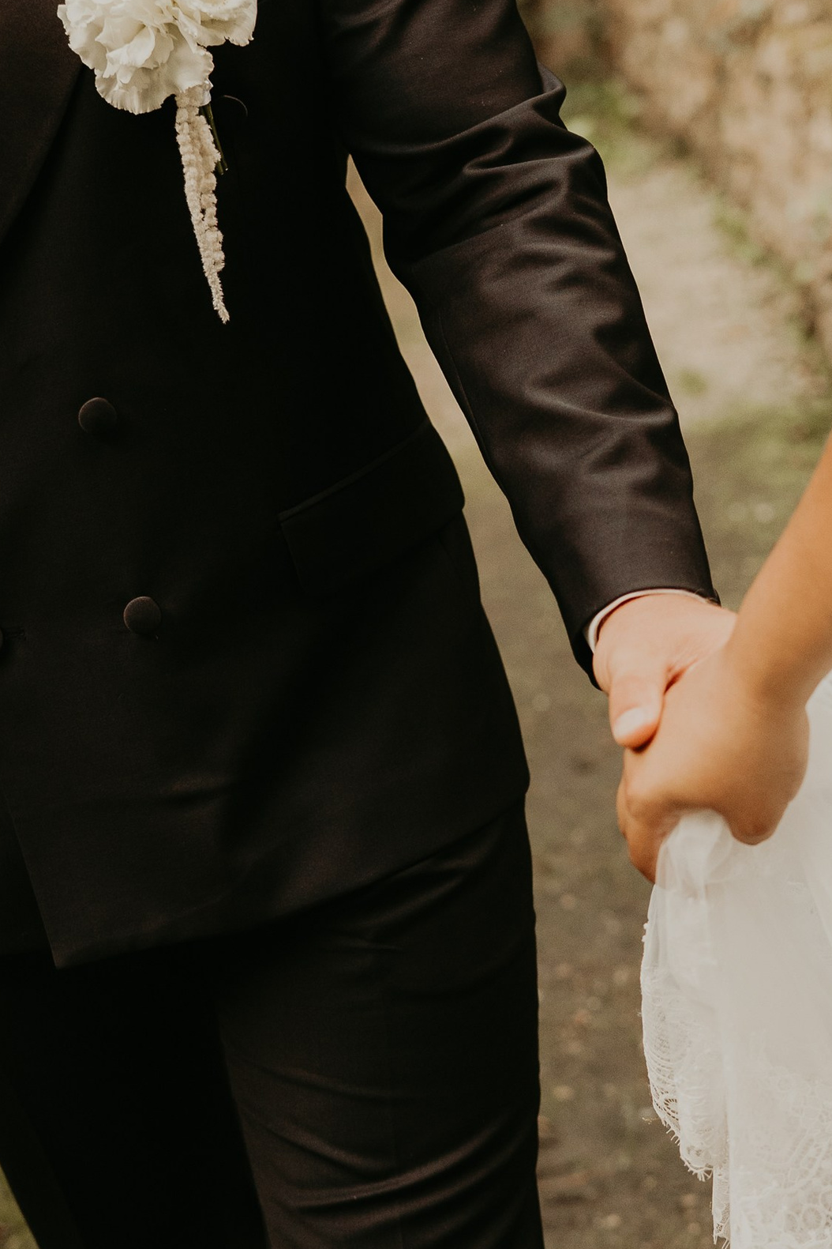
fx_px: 2946
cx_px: 549
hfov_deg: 16.0
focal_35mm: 85
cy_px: 711
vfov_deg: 23.9
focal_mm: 35
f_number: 2.2
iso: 640
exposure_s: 1/1250
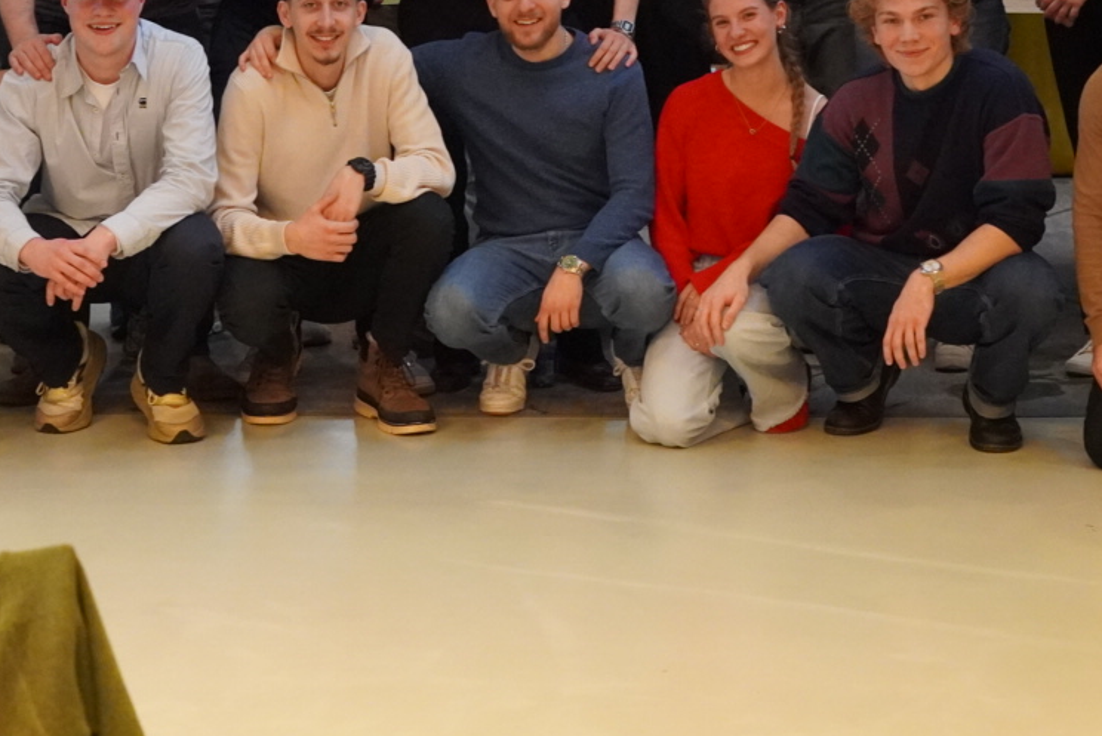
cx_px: 499
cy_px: -50
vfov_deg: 11.9
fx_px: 3494
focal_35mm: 114
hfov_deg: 17.9
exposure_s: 1/160
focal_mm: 35
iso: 4000
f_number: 4
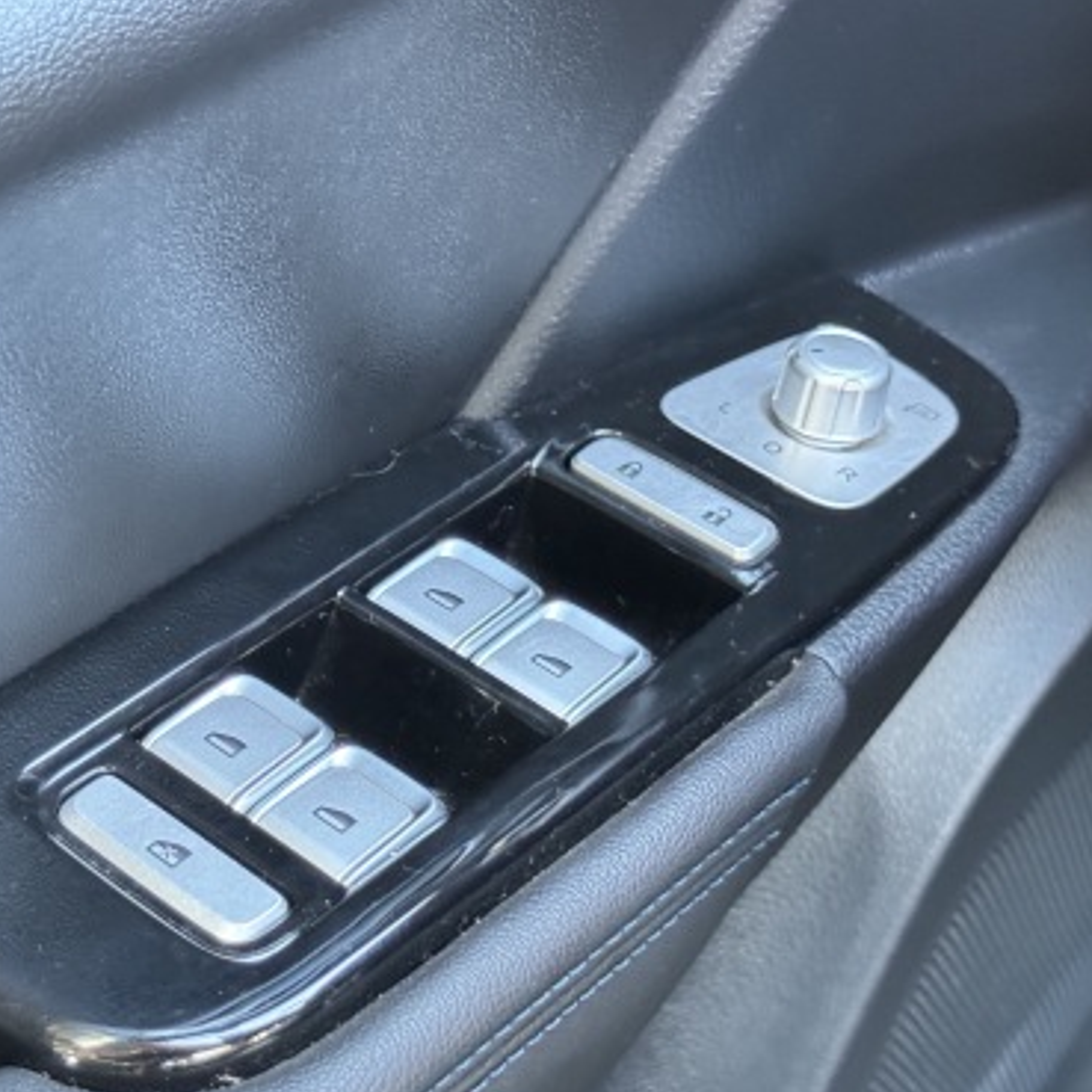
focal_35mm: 69
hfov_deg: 24.8
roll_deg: +8.8
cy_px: 583
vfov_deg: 25.0
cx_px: 305
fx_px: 2463
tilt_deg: -40.4
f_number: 1.78
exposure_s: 1/23
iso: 800
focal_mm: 6.76
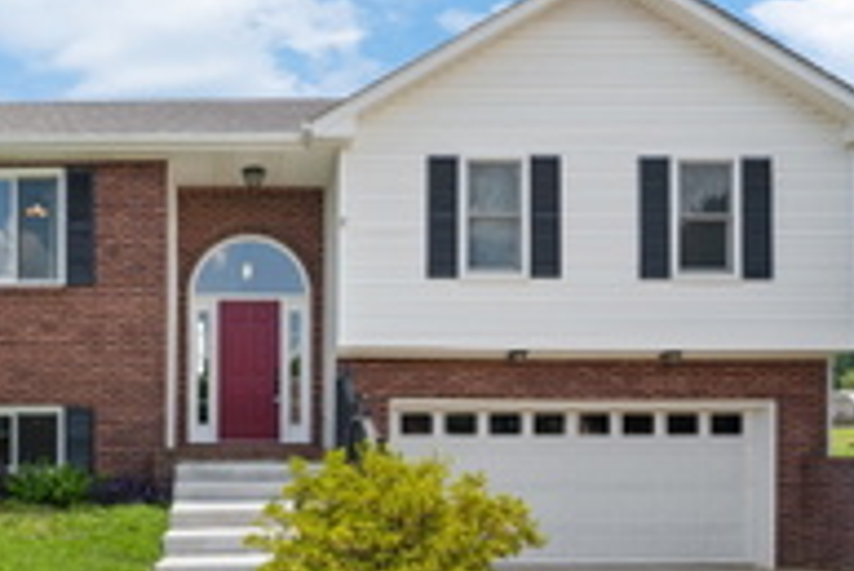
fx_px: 666
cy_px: 392
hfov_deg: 63.0
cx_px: 257
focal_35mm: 28
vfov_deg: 45.5
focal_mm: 9
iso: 160
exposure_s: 1/2000
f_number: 2.8
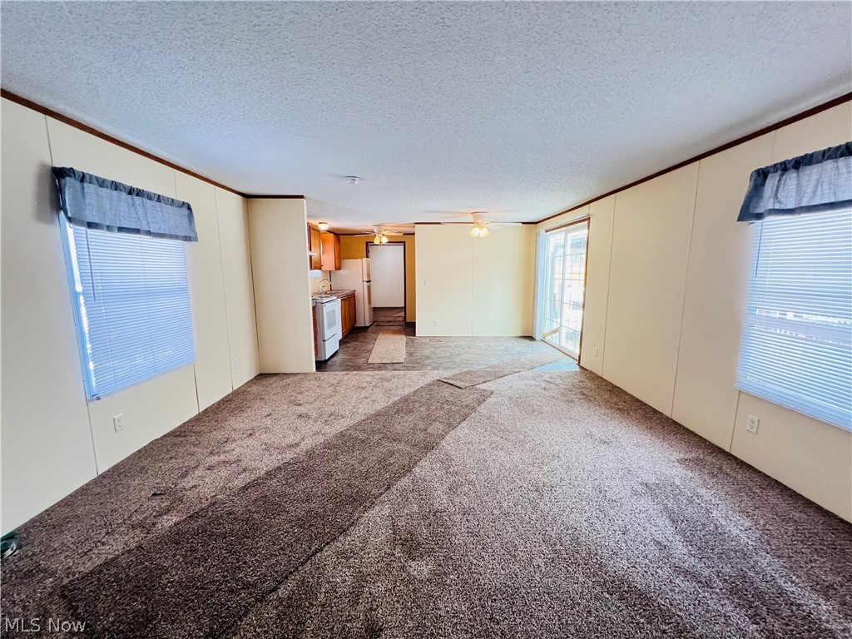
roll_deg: +0.2
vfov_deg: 89.9
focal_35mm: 13
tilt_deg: -7.7
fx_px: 320
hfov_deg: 106.2
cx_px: 426
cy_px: 320
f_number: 1.8
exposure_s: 1/120
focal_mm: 1.57
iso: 250
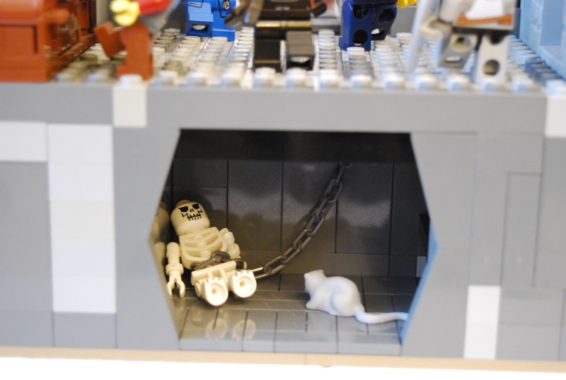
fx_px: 1300
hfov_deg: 24.6
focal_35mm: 82
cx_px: 283
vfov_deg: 16.6
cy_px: 190
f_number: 5.6
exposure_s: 1/3
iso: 1600
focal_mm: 55
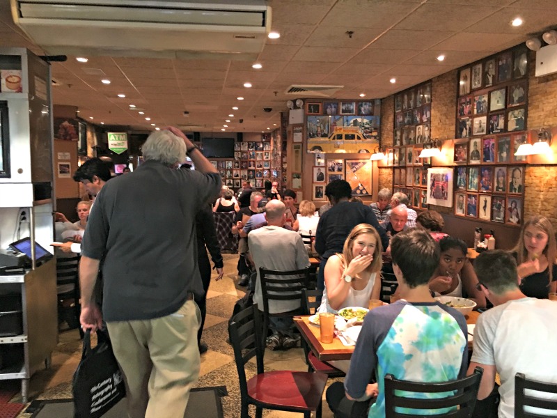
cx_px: 278
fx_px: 467
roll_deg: -0.2
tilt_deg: -4.4
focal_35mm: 29
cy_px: 209
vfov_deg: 48.2
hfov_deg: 61.7
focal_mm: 4.15
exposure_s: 1/15
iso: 200
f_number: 2.2
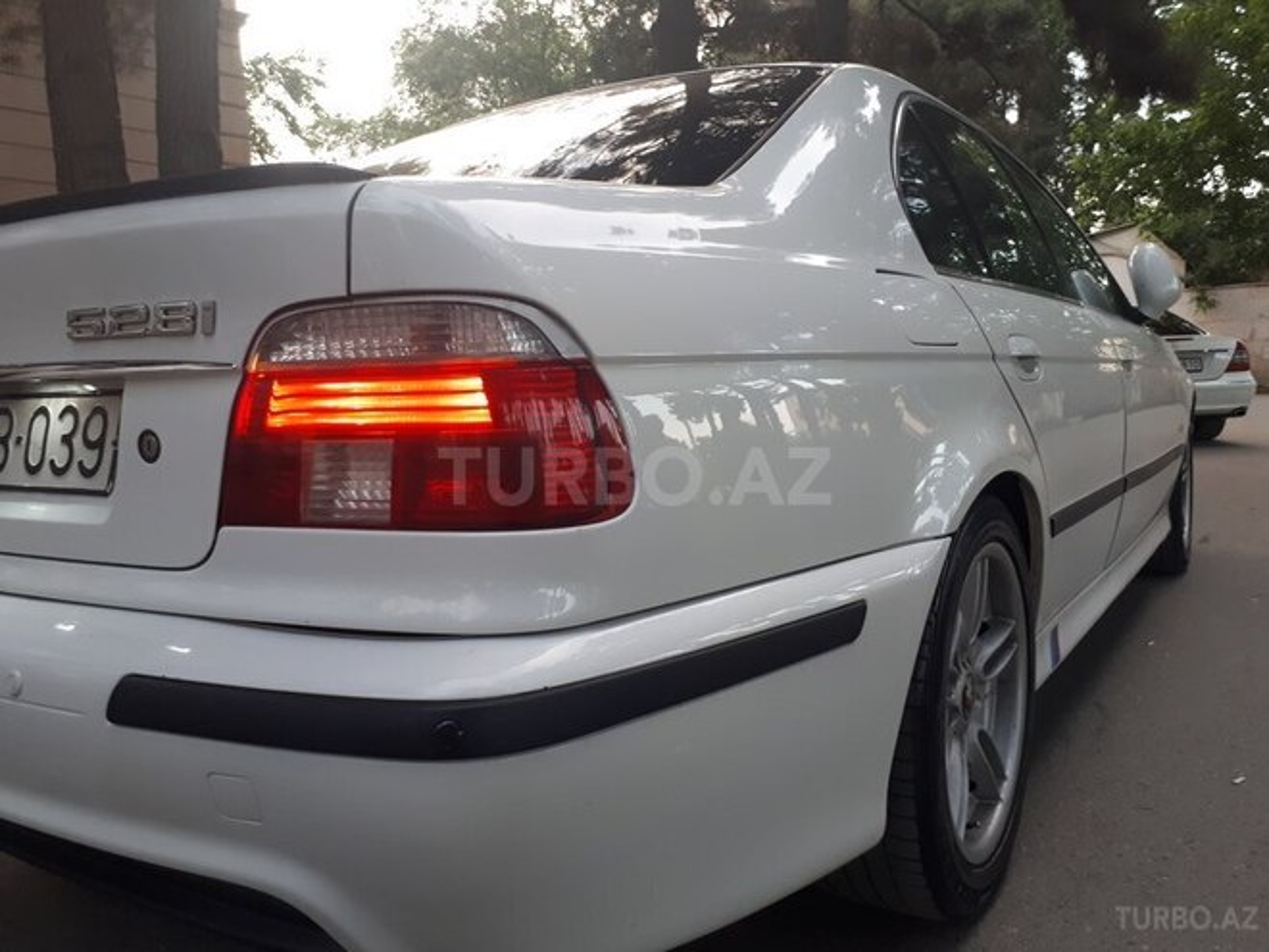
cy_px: 476
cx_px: 634
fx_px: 990
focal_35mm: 27
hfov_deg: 65.3
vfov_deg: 51.4
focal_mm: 3.6
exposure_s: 1/33
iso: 100
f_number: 1.9
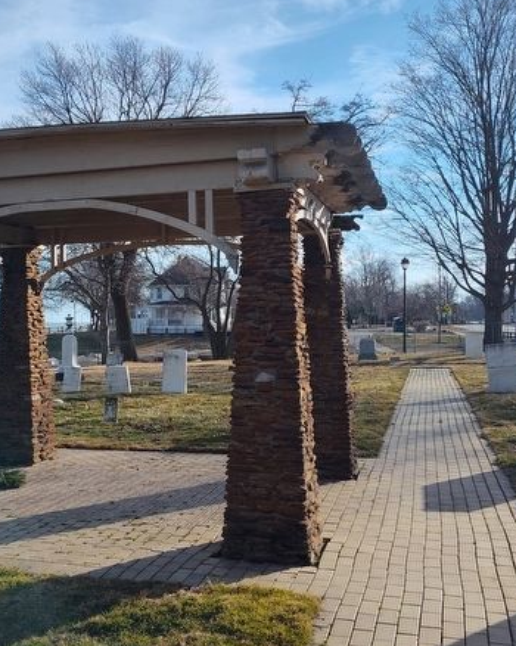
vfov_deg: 44.8
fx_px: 783
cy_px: 301
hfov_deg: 36.0
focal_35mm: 41
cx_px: 161
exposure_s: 1/2026
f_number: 1.8
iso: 100
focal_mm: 5.56
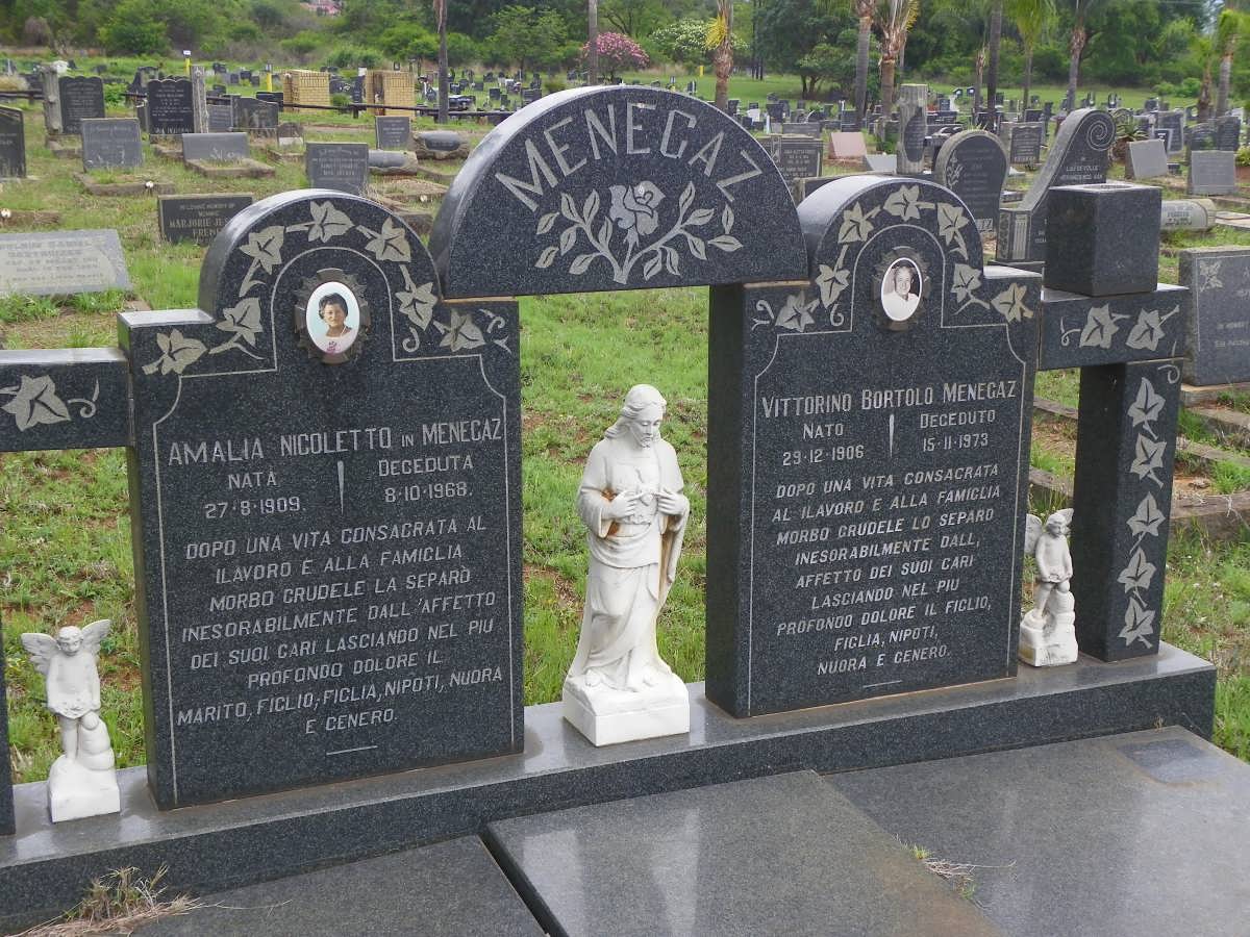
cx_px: 625
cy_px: 468
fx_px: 1661
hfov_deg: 41.2
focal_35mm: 46
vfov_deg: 31.5
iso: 64
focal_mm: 8.2
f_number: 4
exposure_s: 1/160
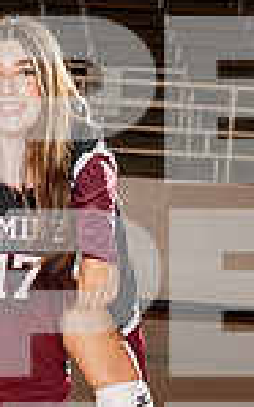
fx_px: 1463
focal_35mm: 132
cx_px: -52
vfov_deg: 15.8
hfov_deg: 9.8
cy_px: 295
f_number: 5.6
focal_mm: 43
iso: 100
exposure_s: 1/250
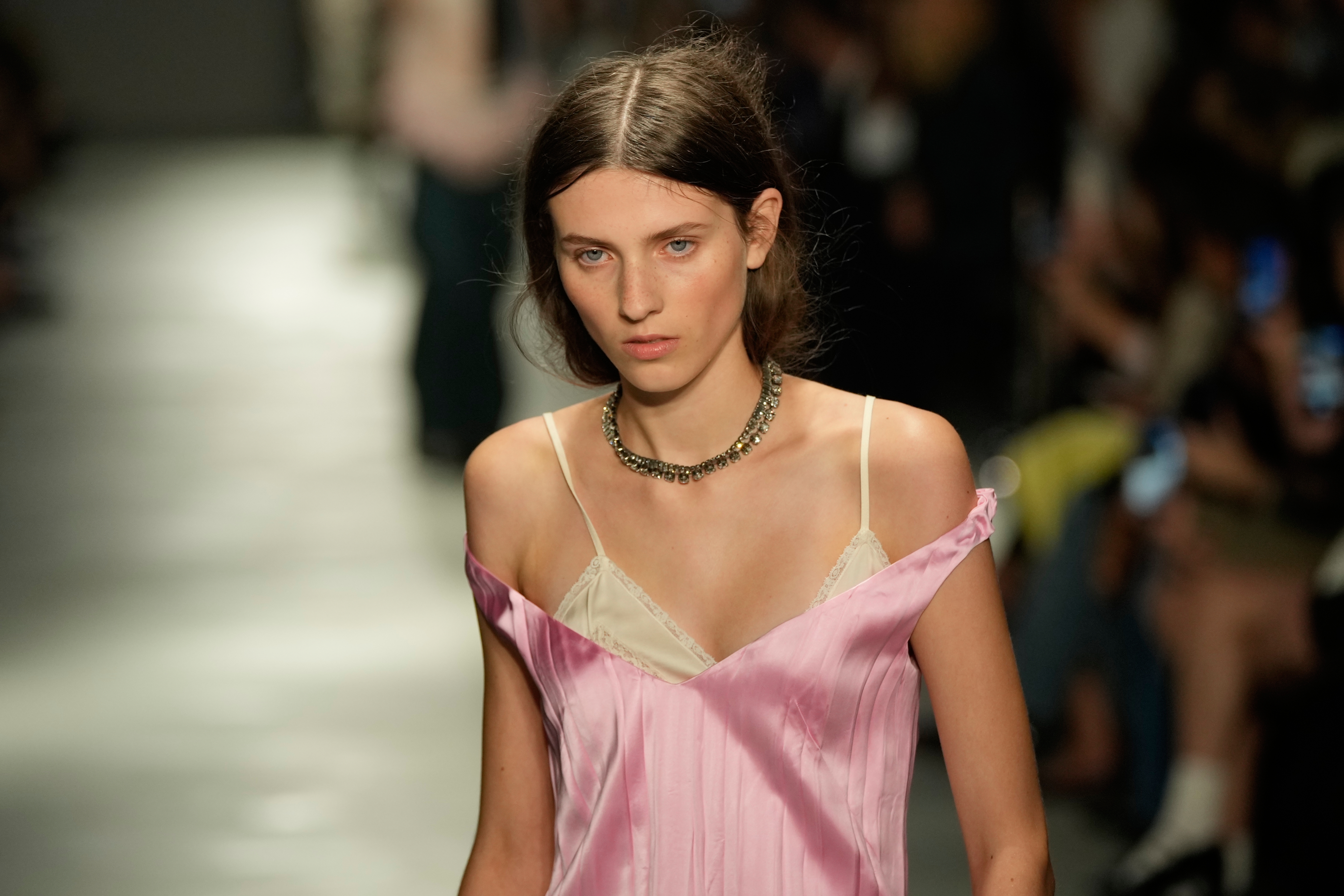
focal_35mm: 237
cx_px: 672
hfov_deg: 8.7
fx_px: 8847
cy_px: 448
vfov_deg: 5.8
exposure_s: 1/1000
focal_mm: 158
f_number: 3.2
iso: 1250
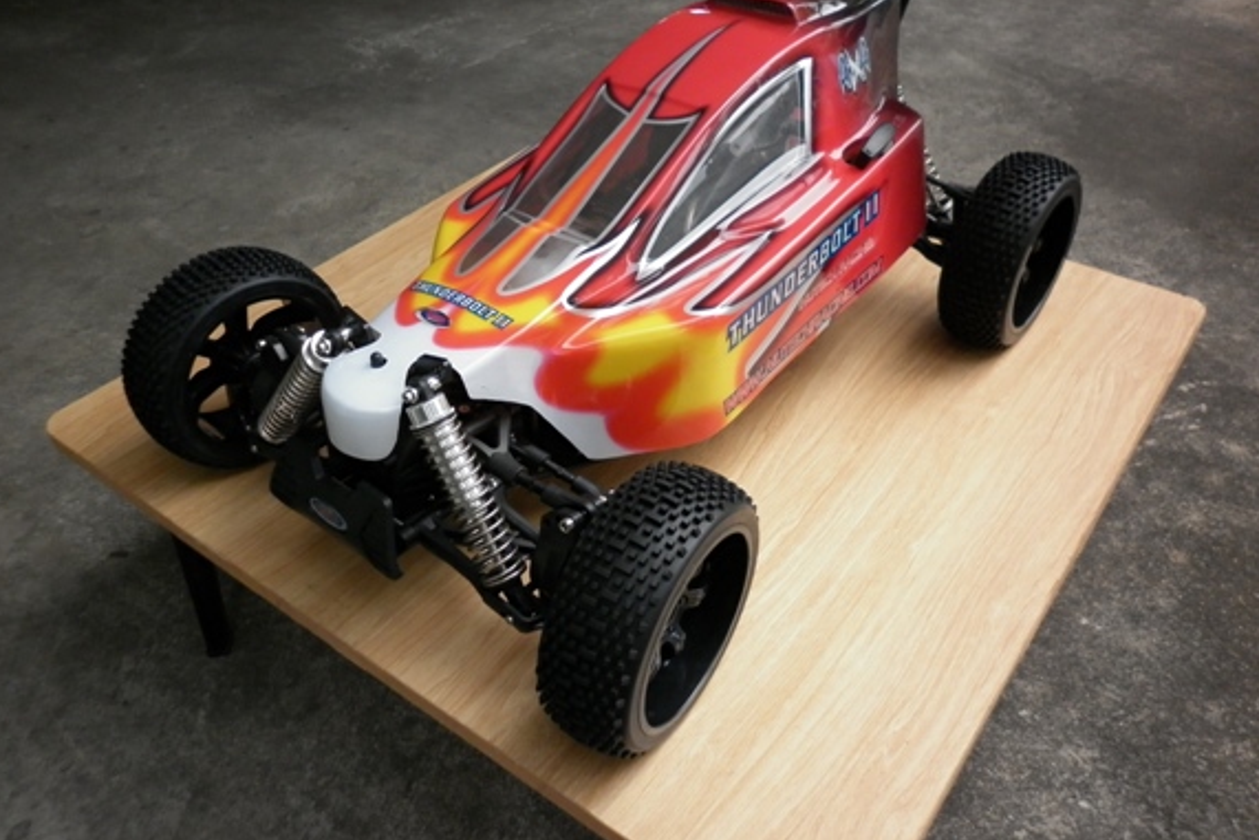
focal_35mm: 30
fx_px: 1049
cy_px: 360
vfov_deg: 43.5
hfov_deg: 61.9
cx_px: 622
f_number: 2.8
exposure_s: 1/640
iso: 200
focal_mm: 5
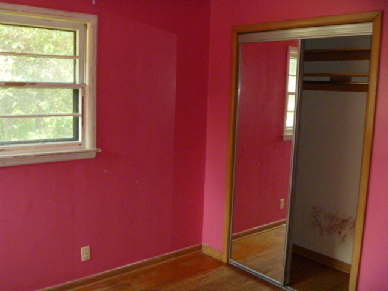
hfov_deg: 52.6
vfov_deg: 40.7
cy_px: 146
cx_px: 194
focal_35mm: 35
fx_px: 392
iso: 400
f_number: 3.5
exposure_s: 1/125
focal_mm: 6.3
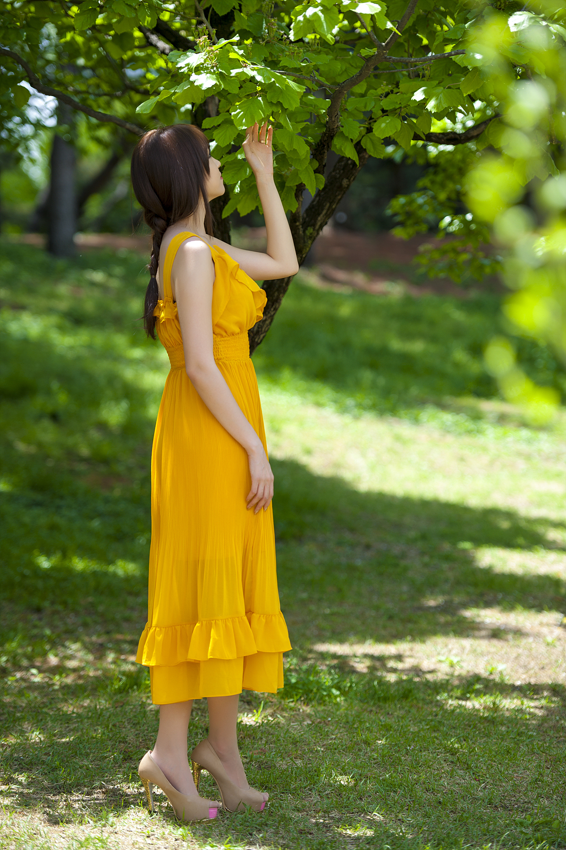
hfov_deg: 11.4
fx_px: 2833
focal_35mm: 120
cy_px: 425
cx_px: 283
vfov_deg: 17.1
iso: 200
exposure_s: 1/800
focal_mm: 120
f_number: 2.8
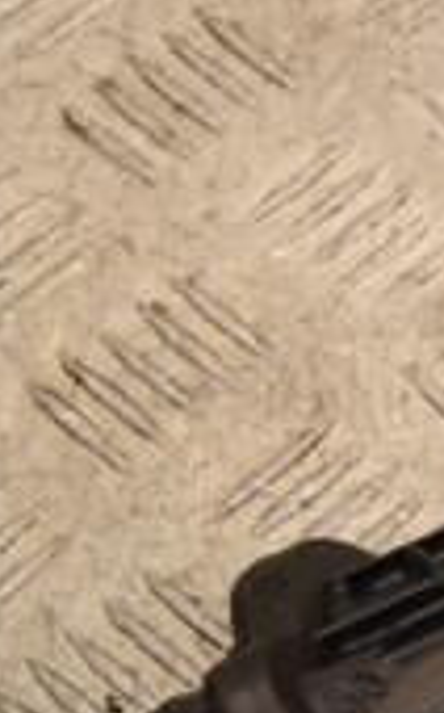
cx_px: 1211
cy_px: 625
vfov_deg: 10.2
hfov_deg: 6.0
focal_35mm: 205
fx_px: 3976
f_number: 7.1
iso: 800
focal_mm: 38
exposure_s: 1/200
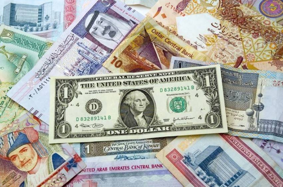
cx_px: 142
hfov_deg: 29.9
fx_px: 529
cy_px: 94
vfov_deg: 20.0
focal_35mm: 68
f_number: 11
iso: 200
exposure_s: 1/60
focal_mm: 45
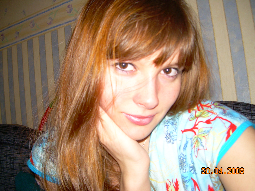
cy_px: 96
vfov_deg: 37.7
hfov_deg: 49.0
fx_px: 280
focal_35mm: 38
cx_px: 128
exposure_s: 1/60
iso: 50
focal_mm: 6.3
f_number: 2.8
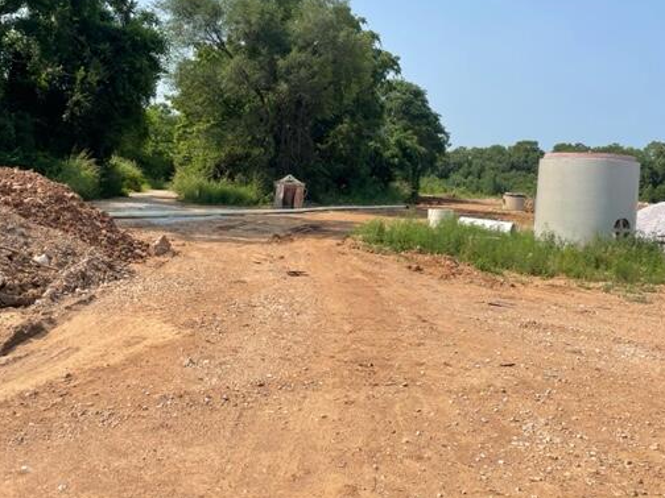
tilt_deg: -1.1
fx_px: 634
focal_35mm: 33
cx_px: 311
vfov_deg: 42.7
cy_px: 199
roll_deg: -4.7
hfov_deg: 55.3
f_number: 1.6
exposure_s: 1/3509
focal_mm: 4.2
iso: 32
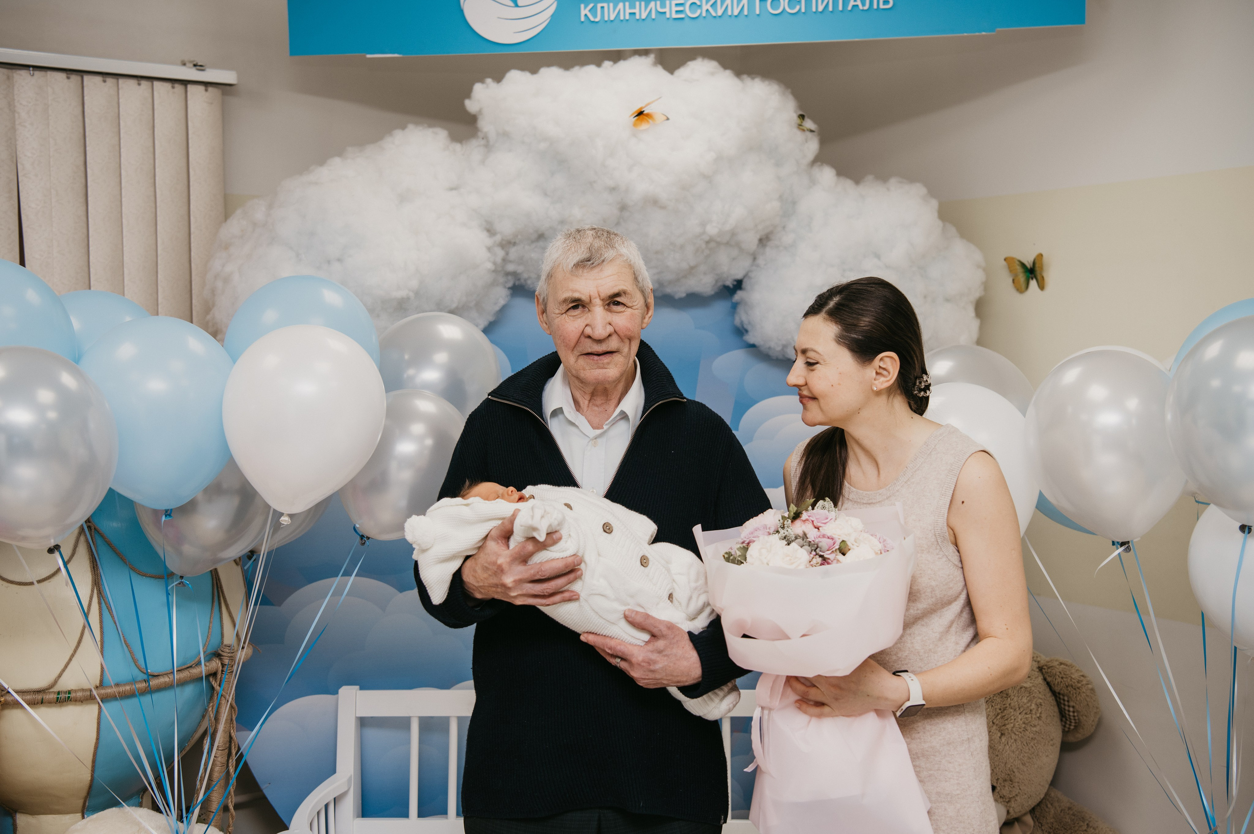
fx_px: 1547
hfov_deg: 44.1
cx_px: 620
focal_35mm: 44
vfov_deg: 30.2
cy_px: 422
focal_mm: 42
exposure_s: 1/160
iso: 160
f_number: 4
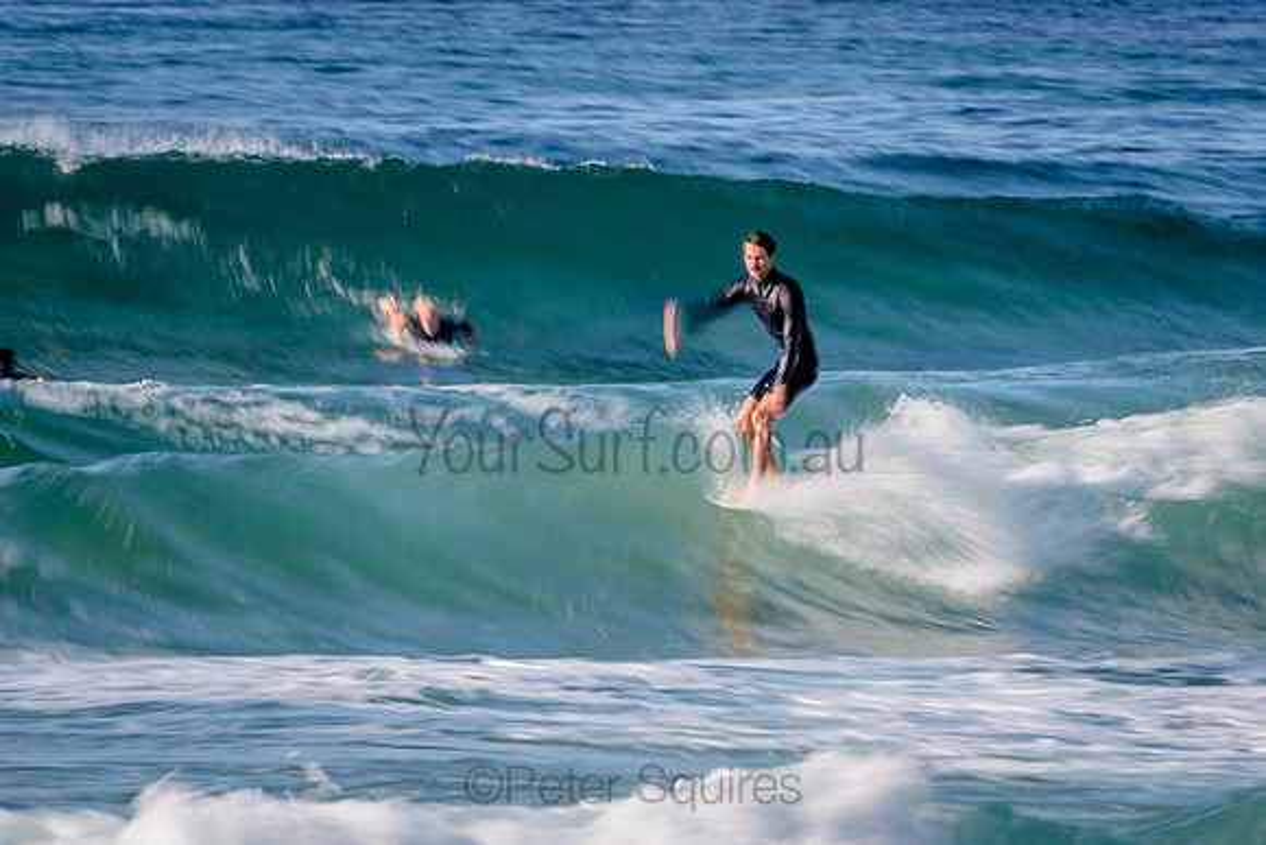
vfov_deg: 2.2
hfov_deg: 3.4
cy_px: 437
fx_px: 21560
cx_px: 776
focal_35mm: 613
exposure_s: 1/13
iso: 31
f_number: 13
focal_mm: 500
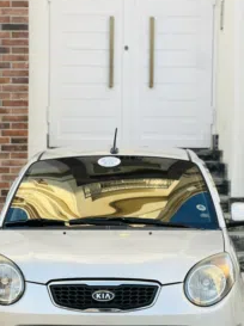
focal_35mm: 113
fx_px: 1065
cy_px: 230
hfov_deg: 13.1
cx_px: 103
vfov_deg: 17.4
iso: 40
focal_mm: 9
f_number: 2.8
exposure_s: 1/121
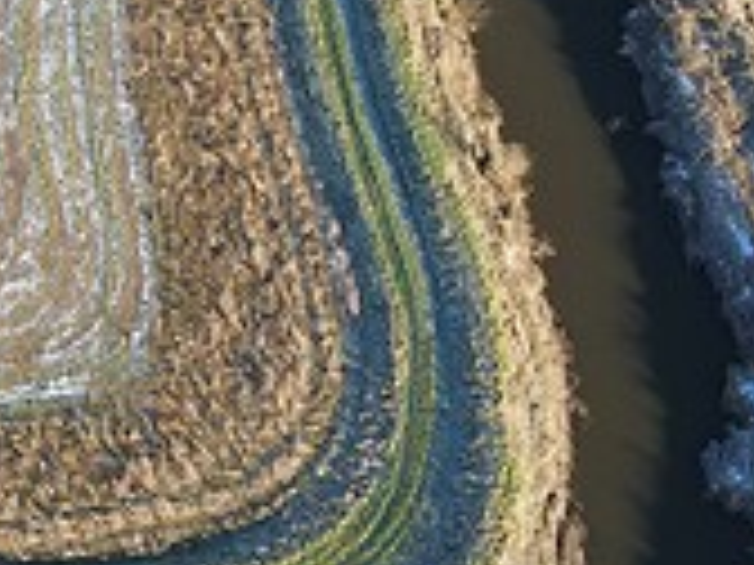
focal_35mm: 95
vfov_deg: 15.6
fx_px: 2069
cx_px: -72
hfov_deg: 19.8
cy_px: 265
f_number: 2.8
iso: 100
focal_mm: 4.5
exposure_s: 1/160
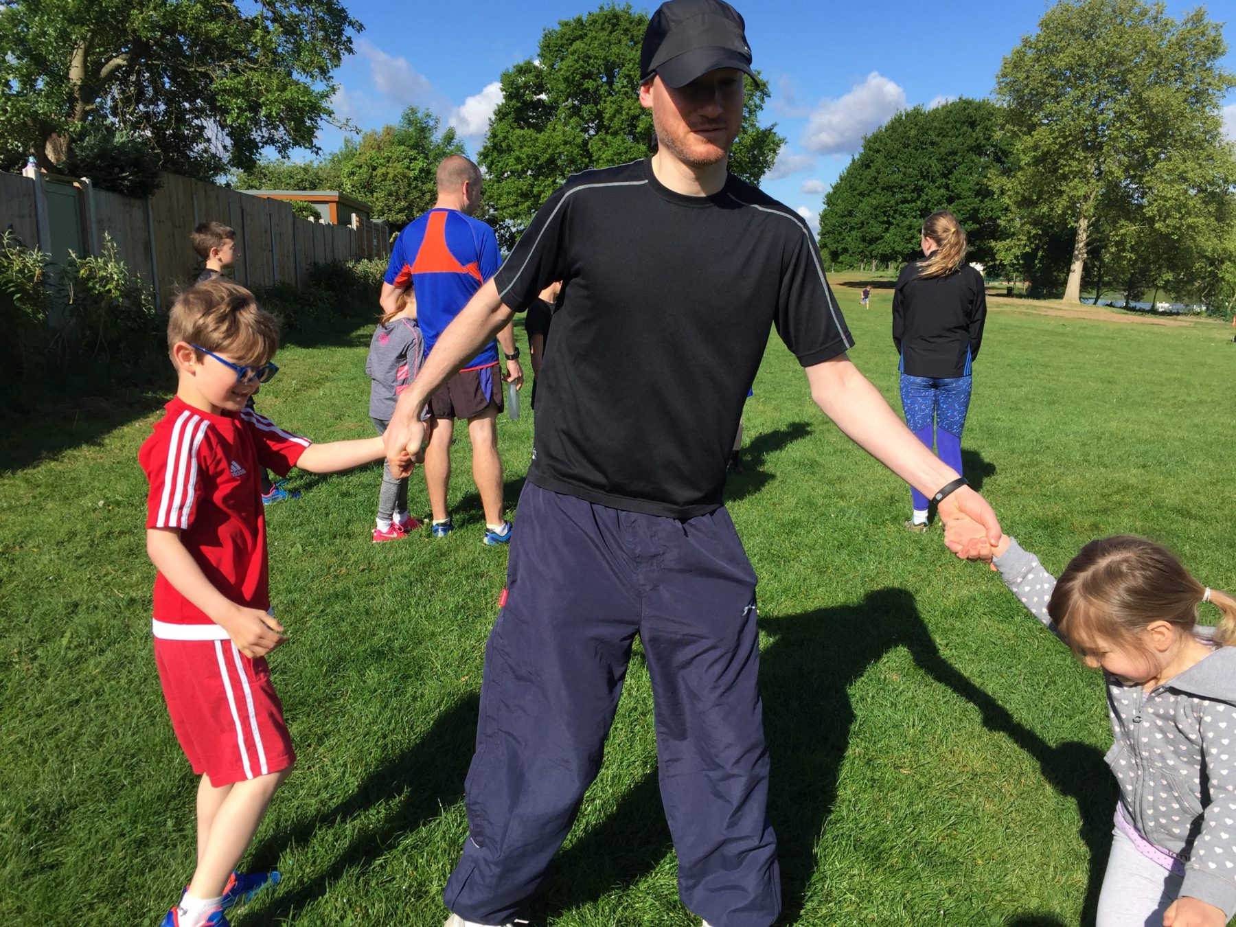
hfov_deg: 61.7
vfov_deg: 48.2
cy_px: 464
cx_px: 618
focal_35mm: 29
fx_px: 1035
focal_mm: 4.15
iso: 32
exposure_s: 1/1582
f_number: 2.2
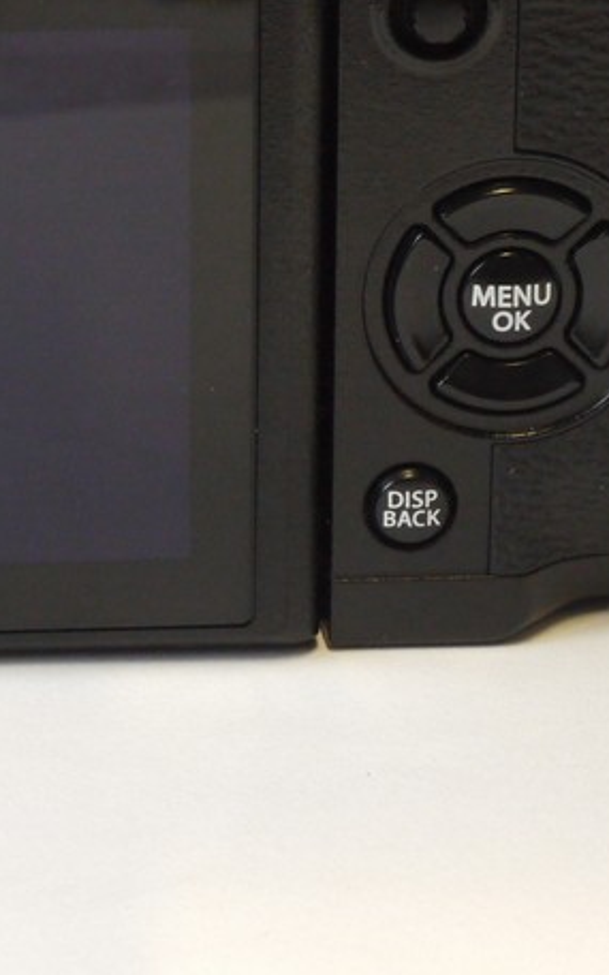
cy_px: 56
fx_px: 4594
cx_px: 43
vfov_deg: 12.0
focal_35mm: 173
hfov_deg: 7.6
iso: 800
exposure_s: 1/30
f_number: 10
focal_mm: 31
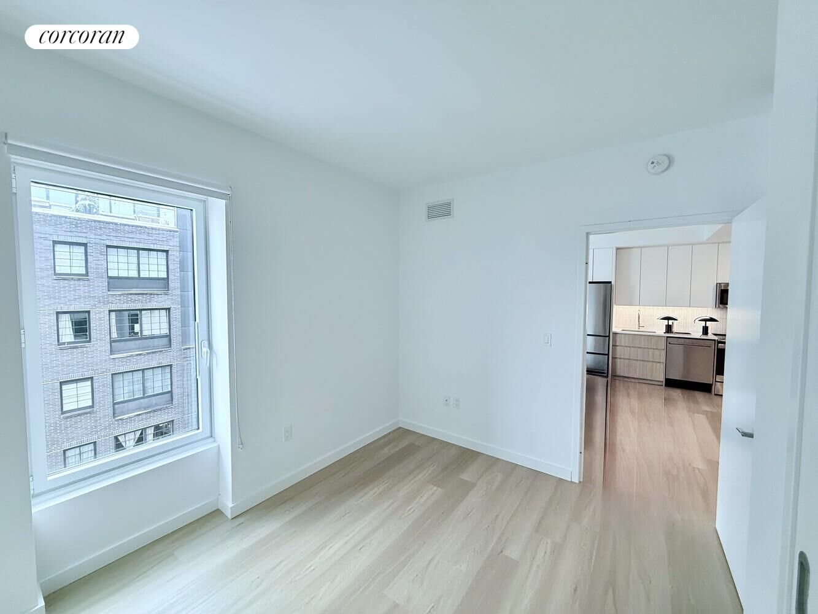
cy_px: 307
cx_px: 409
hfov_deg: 102.1
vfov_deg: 85.7
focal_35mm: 14
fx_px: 331
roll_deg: -0.7
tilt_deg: -3.1
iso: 200
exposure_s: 1/120
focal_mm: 2.22
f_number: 2.2
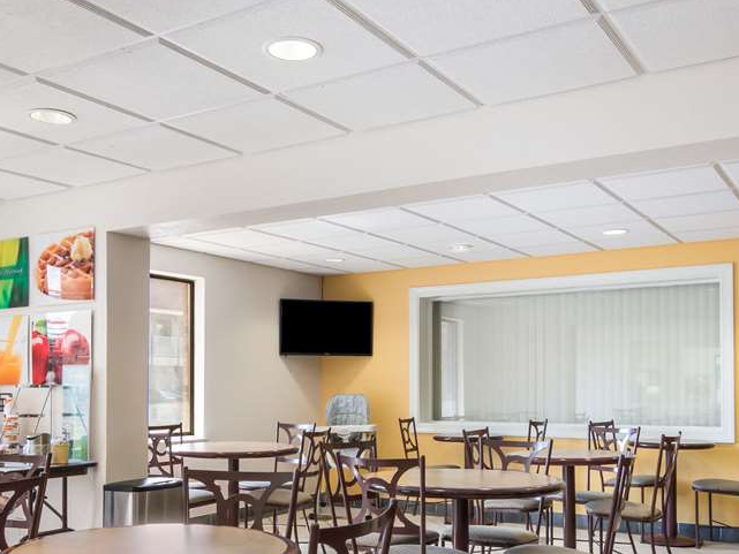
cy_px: 385
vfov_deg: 38.0
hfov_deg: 49.9
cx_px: 342
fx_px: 793
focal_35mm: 37
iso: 320
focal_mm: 11
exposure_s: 1/80
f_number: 9
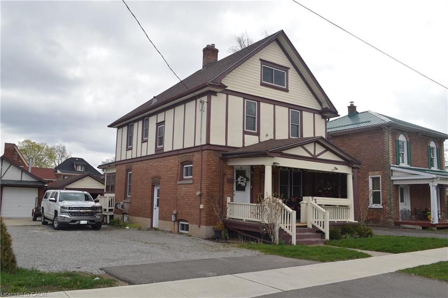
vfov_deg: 43.5
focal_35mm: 30
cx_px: 224
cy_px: 149
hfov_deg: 62.0
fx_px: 373
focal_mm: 20
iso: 100
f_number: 8
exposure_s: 1/200
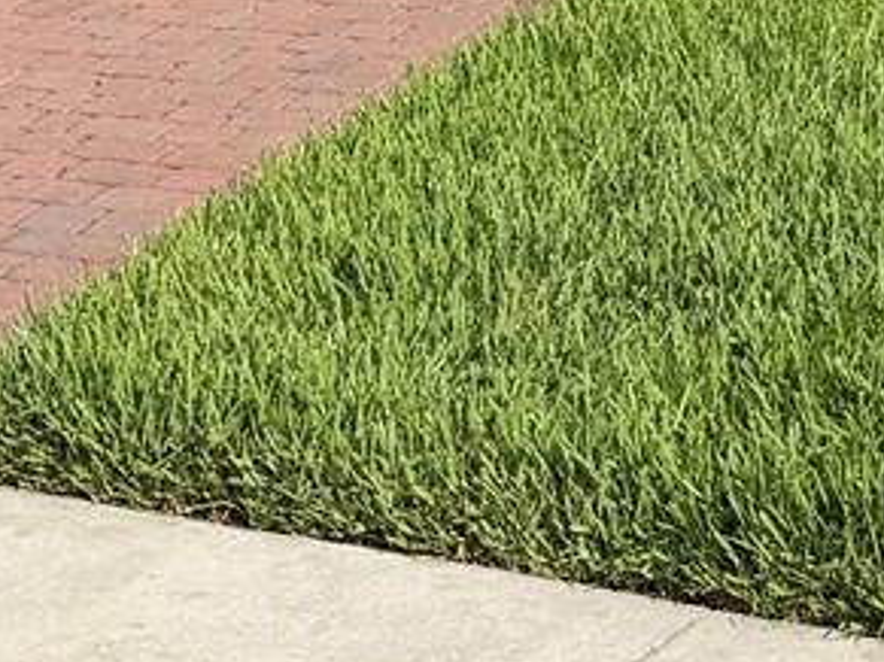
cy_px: -498
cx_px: 213
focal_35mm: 132
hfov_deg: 14.9
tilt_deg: +0.8
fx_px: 3370
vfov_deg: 10.6
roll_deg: +1.7
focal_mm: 6.76
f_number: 1.78
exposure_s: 1/3145
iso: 80
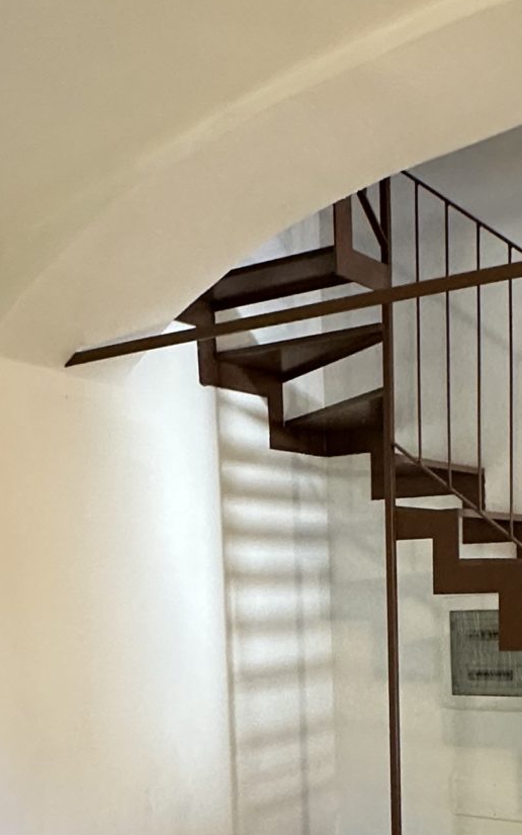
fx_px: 1047
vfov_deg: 40.8
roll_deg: +1.7
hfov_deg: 27.9
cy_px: 717
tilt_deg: -7.9
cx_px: 326
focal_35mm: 46
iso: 500
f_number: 2.2
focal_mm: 2.22
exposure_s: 1/60
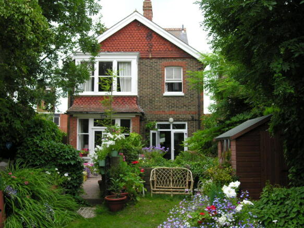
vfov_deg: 34.3
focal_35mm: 42
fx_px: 369
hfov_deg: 44.8
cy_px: 114
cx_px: 152
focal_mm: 10.7
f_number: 4.1
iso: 50
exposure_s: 1/68
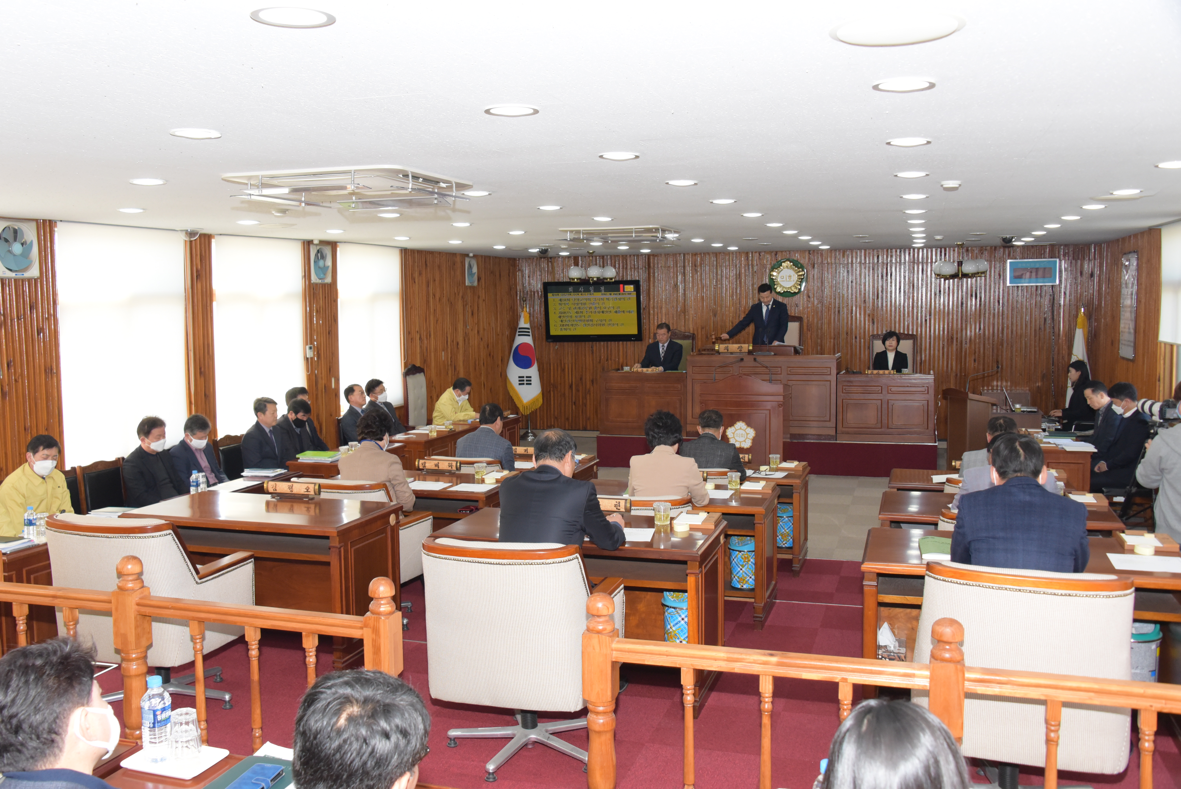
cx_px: 590
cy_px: 394
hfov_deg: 58.7
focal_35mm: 32
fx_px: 1050
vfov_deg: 41.1
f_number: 8
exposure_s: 1/200
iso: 2800
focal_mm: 32
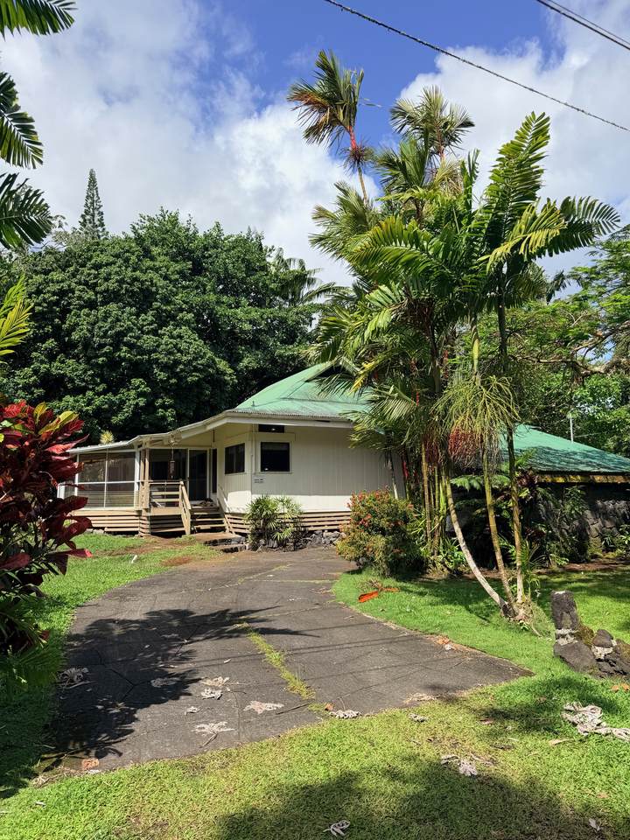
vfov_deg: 71.6
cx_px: 315
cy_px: 420
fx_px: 582
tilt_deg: +6.4
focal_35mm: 24
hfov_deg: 56.8
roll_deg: +0.5
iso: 80
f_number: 1.78
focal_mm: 6.76
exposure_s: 1/4167
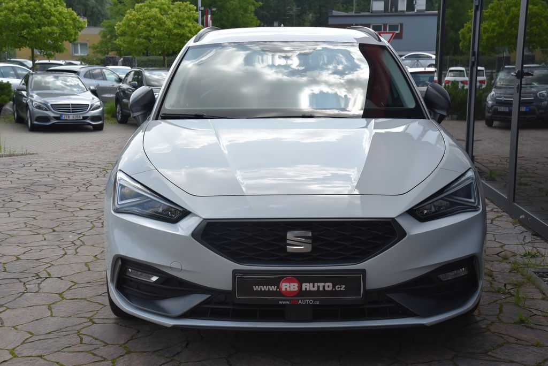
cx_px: 274
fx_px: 838
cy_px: 183
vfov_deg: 24.7
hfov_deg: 36.2
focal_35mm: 55
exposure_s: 1/400
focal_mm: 55
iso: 500
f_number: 10
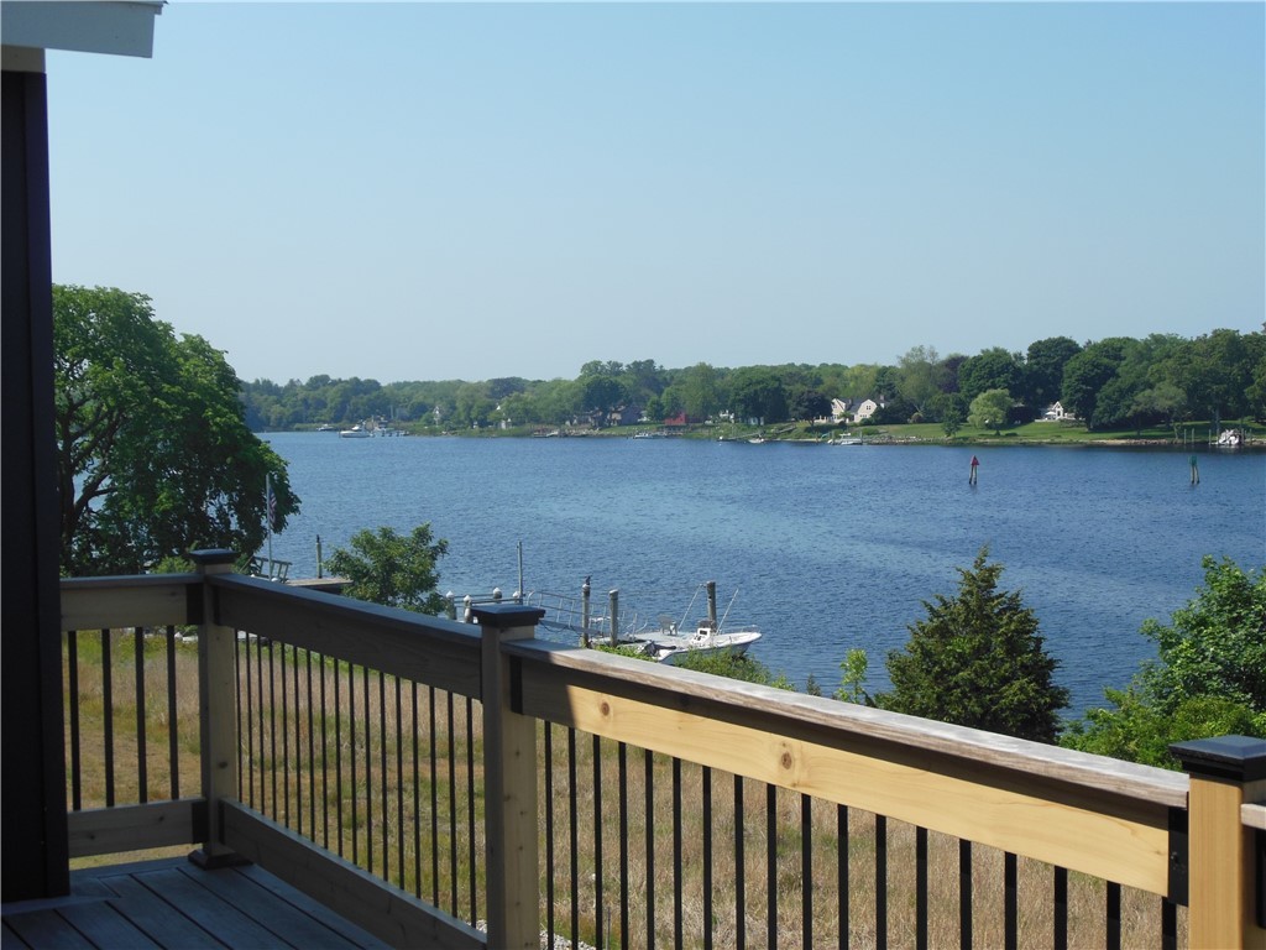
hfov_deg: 38.2
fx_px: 1829
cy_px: 475
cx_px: 633
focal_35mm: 50
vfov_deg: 29.1
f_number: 4
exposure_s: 1/1250
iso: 125
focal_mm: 8.9
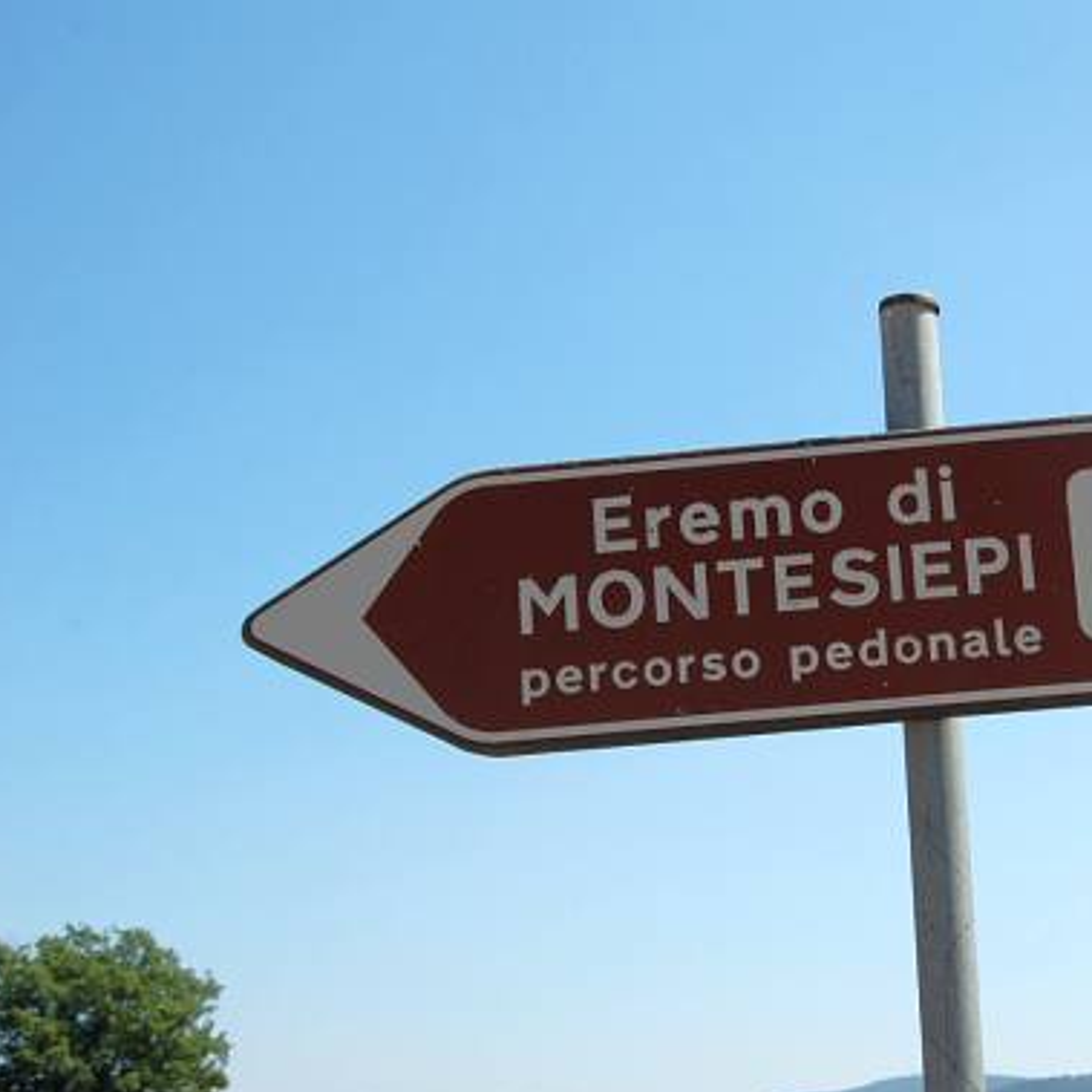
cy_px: 582
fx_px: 2453
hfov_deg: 24.7
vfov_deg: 25.1
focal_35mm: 69
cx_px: 870
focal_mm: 31
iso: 200
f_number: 10
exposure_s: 1/320
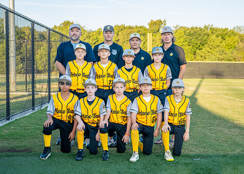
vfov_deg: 23.8
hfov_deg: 33.0
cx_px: 127
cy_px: 93
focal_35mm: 60
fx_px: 412
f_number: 4
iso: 200
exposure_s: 1/320
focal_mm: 50
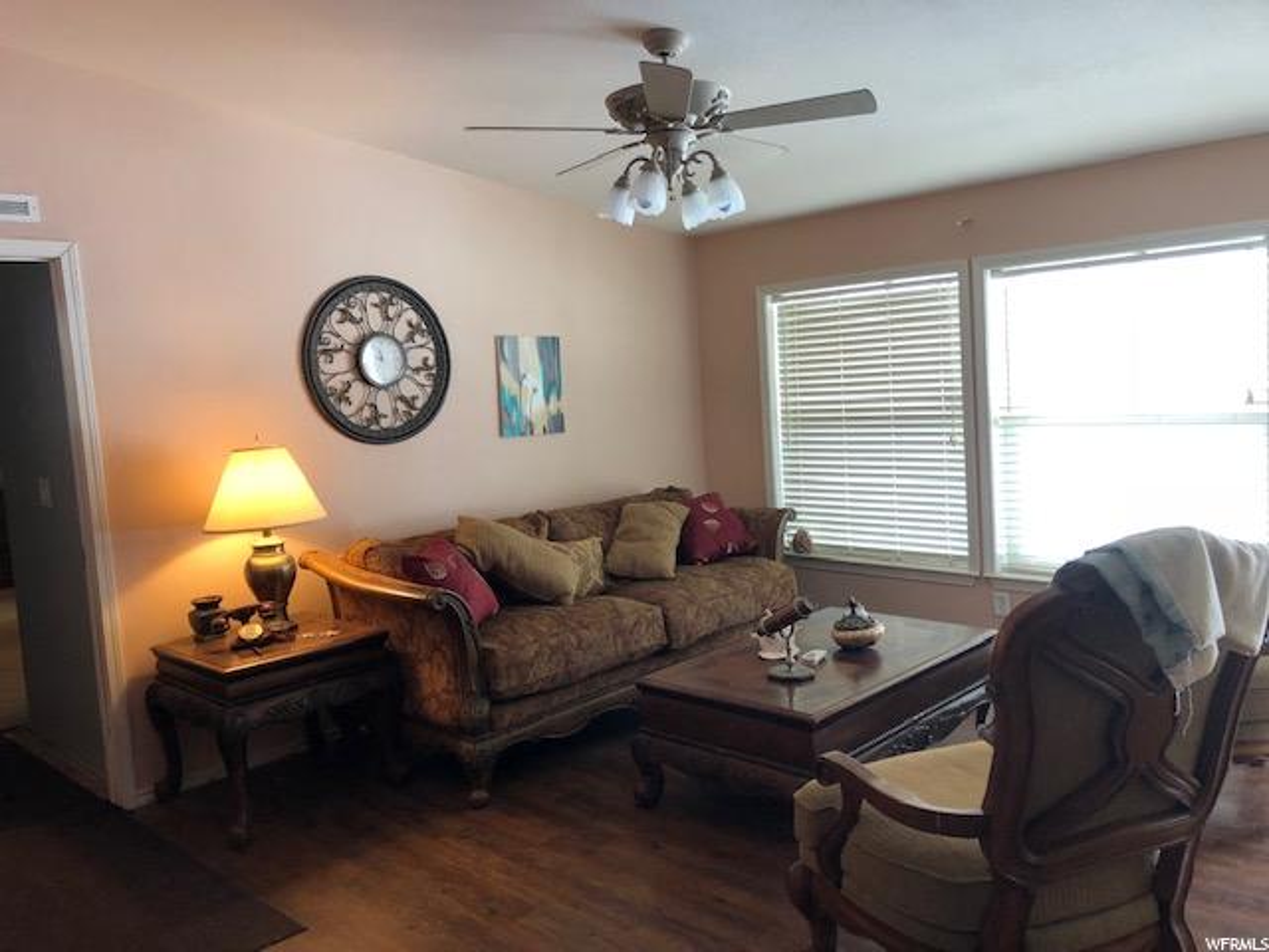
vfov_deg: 49.7
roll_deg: +3.0
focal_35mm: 28
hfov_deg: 63.4
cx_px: 634
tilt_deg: -3.4
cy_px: 476
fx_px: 1026
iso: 40
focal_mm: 3.99
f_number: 1.8
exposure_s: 1/24
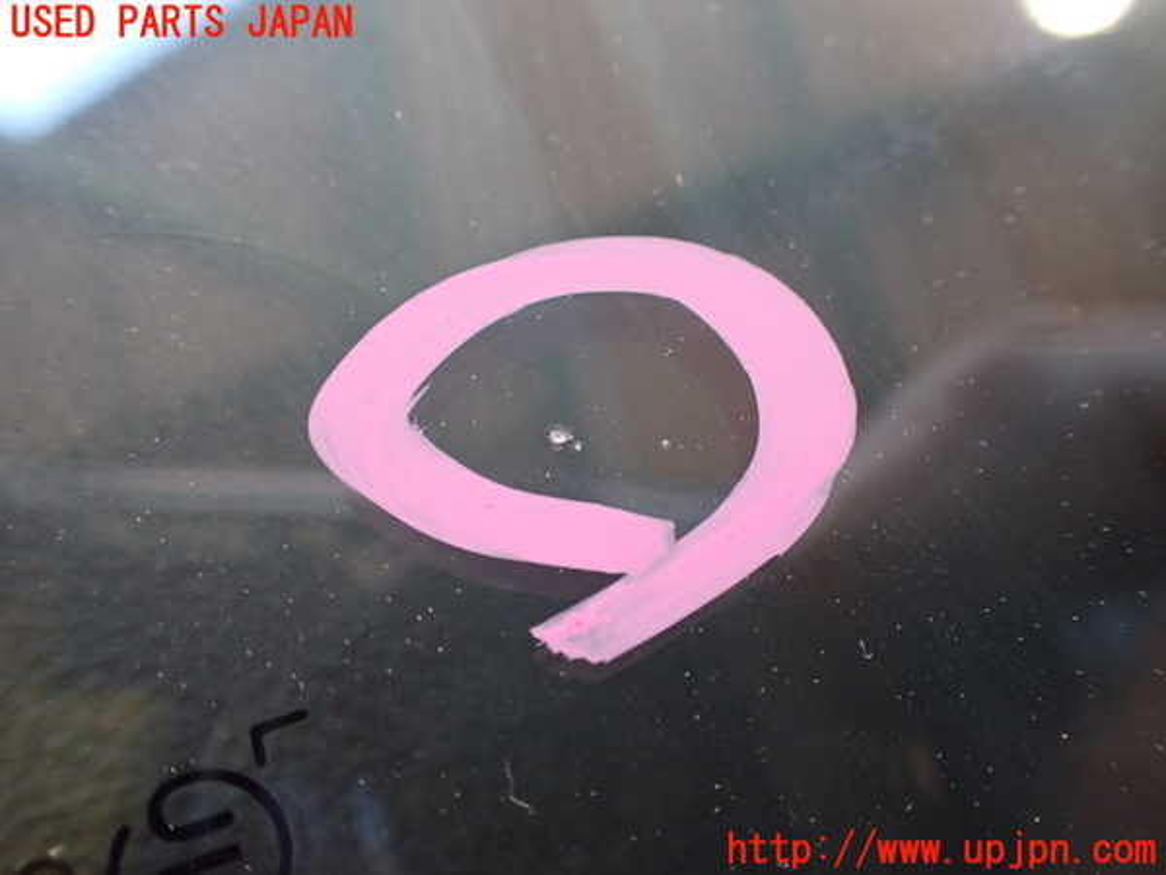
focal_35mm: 30
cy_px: 438
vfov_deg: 46.8
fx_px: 1011
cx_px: 583
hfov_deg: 60.0
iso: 500
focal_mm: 5.4
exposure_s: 1/125
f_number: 2.3
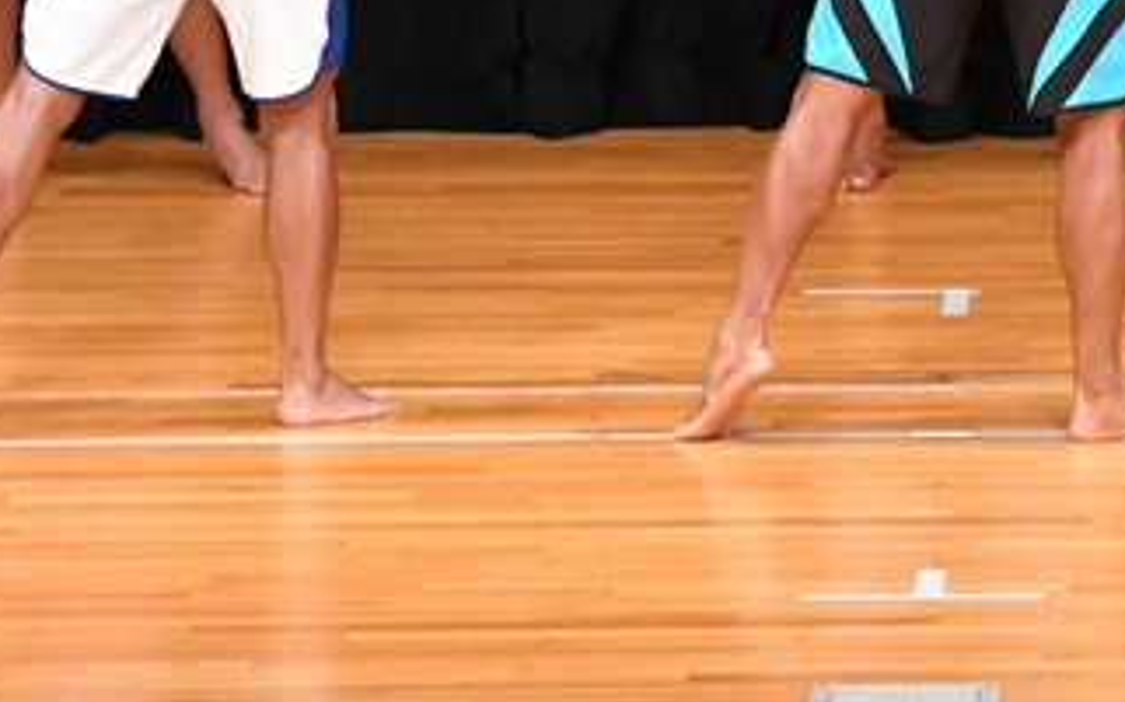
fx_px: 16305
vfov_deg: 2.5
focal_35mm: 532
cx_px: 1106
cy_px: -178
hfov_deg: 3.9
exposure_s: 1/400
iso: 4000
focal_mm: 145
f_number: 5.6
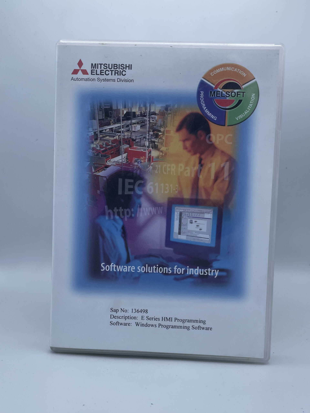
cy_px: 206
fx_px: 310
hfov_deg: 53.1
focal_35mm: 26
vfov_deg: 67.3
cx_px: 155
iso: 32
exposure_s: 1/1795
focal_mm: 4.2
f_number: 1.6
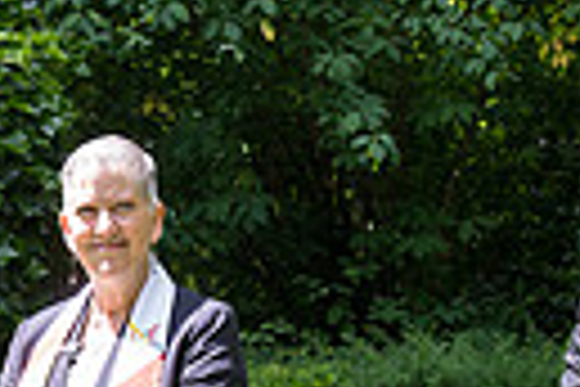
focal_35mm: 153
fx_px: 2465
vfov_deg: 8.9
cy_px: 331
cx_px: 90
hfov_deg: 13.3
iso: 400
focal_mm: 34
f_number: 4.5
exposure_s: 1/320
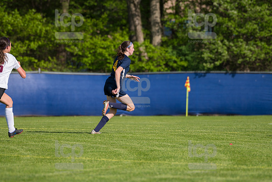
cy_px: 91
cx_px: 136
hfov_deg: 6.6
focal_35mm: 310
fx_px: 2343
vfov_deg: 4.4
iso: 400
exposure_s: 1/2000
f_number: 5.6
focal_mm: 310
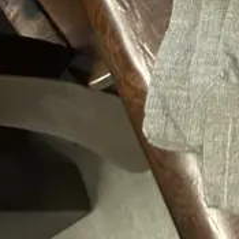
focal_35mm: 124
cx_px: 459
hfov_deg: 12.6
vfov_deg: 10.8
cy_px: -417
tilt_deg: -57.2
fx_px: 969
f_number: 1.78
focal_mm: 6.86
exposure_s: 1/100
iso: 125
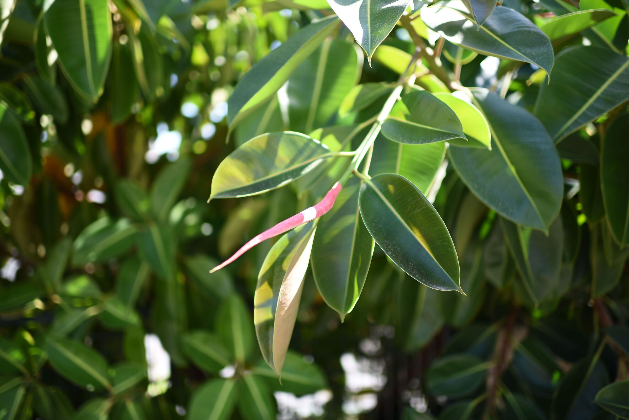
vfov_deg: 37.9
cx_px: 314
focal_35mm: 35
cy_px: 210
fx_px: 612
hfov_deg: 54.4
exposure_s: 1/1000
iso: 125
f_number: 1.4
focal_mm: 35
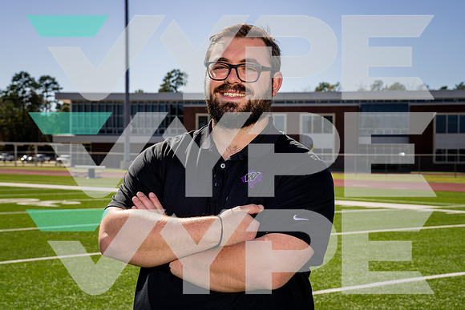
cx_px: 232
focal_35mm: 68
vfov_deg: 20.1
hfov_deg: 29.8
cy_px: 155
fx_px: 874
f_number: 9
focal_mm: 64
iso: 100
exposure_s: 1/250
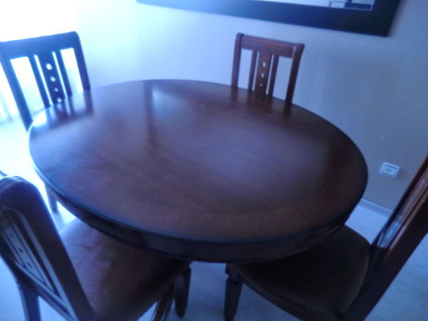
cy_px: 160
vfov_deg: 56.8
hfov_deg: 71.6
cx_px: 214
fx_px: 297
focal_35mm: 24
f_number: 3.2
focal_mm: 4.3
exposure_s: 1/10
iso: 400
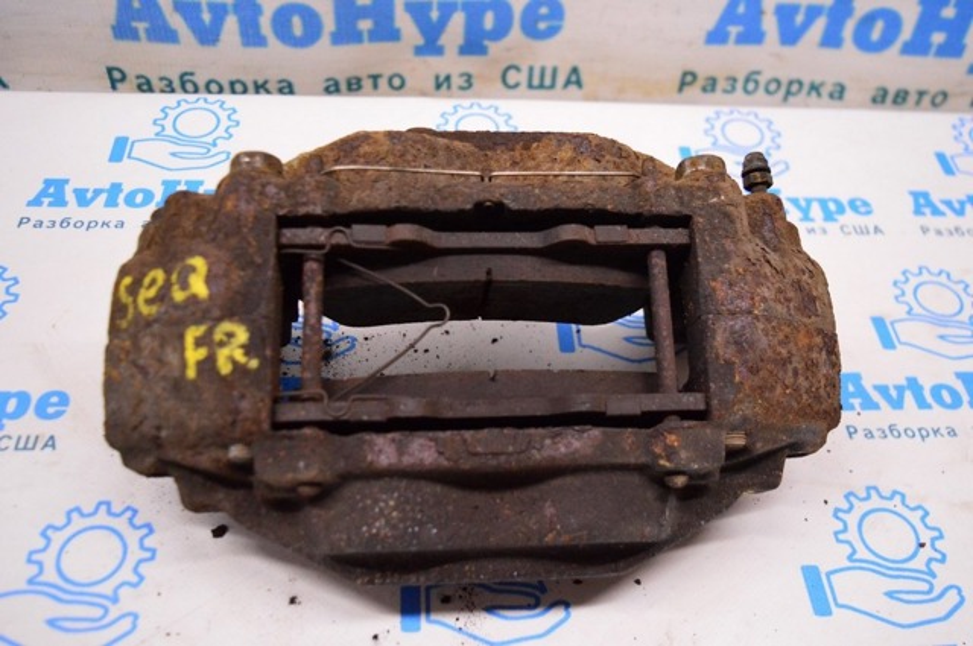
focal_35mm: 34
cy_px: 323
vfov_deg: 38.3
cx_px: 486
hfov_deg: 55.2
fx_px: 931
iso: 3200
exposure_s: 1/320
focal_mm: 23
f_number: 3.8
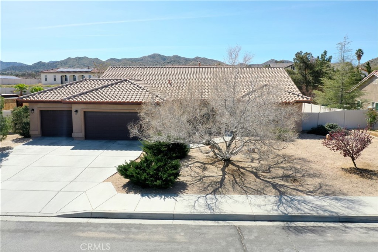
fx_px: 294
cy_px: 126
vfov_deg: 46.4
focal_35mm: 28
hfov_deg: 65.5
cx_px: 189
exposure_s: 1/400
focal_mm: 10.26
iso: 100
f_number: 5.6
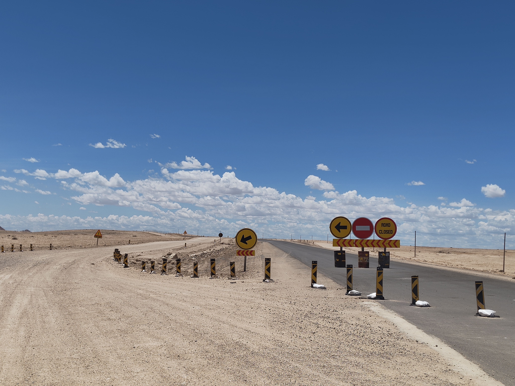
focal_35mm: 50
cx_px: 258
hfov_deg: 38.2
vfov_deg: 29.1
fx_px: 744
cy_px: 193
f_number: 1.88
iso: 50
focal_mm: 5.56
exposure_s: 1/1827
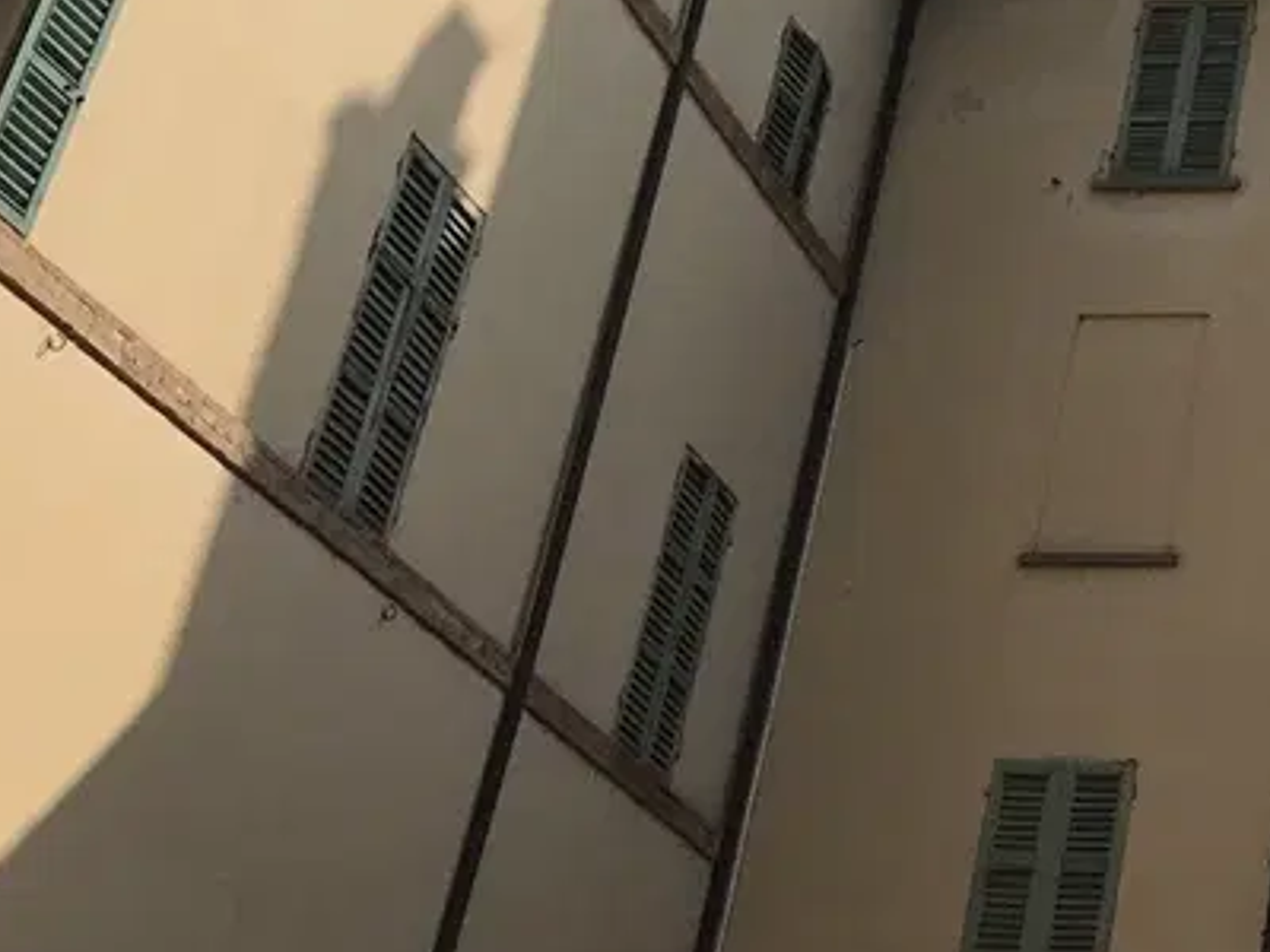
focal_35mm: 84
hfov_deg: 20.4
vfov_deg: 17.0
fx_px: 3082
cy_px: -124
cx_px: 1842
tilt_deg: +33.8
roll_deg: -2.4
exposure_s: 1/4367
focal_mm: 3.99
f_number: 1.8
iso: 20
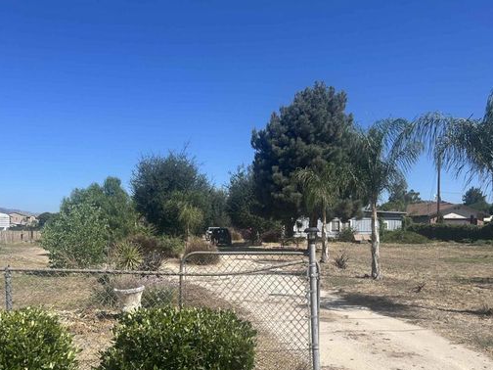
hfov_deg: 55.0
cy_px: 227
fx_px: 470
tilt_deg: +0.4
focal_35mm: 33
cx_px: 201
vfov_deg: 42.7
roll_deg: +0.9
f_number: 1.5
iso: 50
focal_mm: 5.7
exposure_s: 1/4630
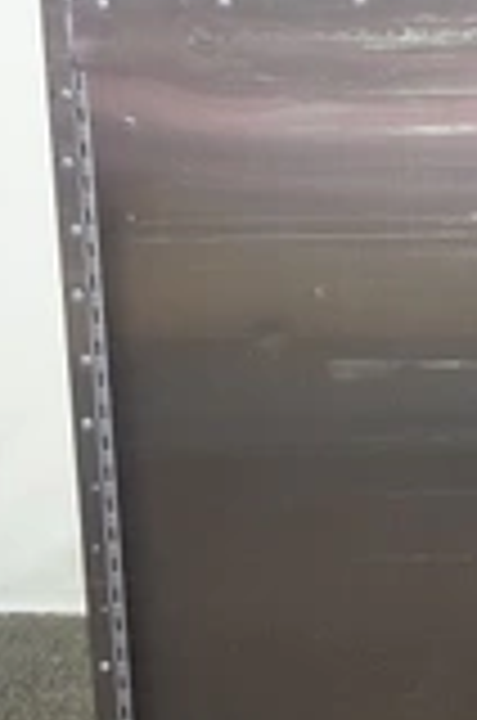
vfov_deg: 22.6
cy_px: 279
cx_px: 515
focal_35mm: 90
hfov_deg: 14.8
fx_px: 1796
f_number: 4.5
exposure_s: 1/30
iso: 800
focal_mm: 24
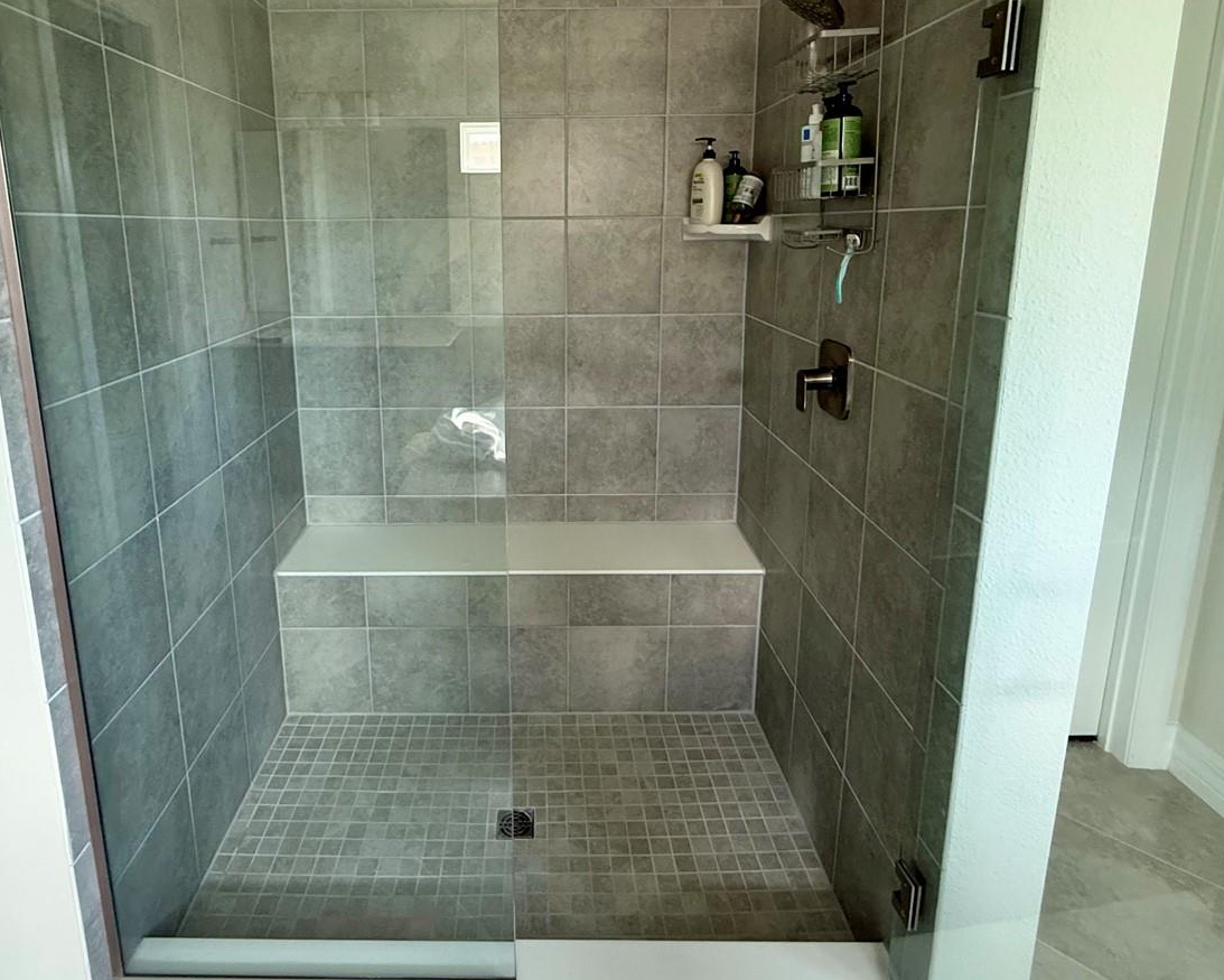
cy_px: 365
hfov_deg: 80.0
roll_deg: +0.0
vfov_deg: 67.0
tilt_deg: -11.0
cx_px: 539
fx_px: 725
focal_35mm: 20
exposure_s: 1/98
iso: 320
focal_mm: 2.22
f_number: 2.2
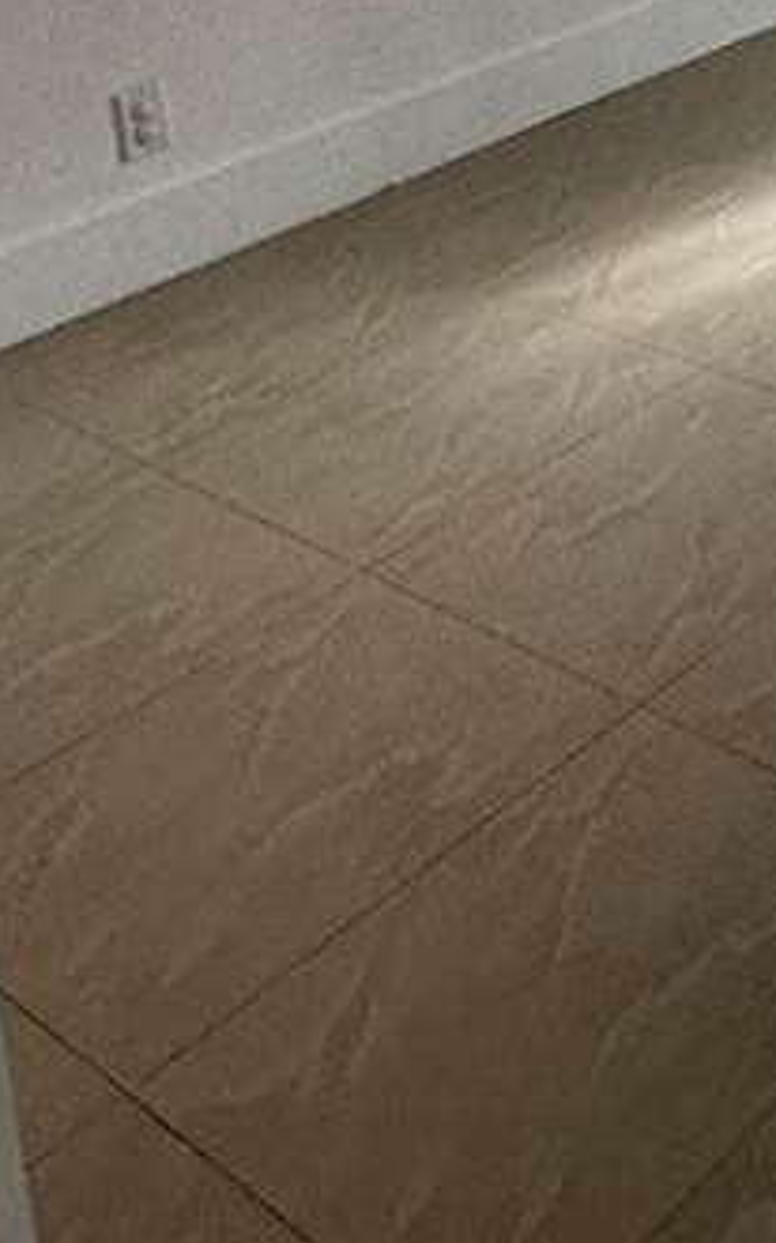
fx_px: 1829
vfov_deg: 30.2
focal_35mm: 54
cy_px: -350
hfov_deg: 18.2
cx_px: 1443
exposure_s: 1/120
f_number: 2.2
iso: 125
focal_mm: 2.22
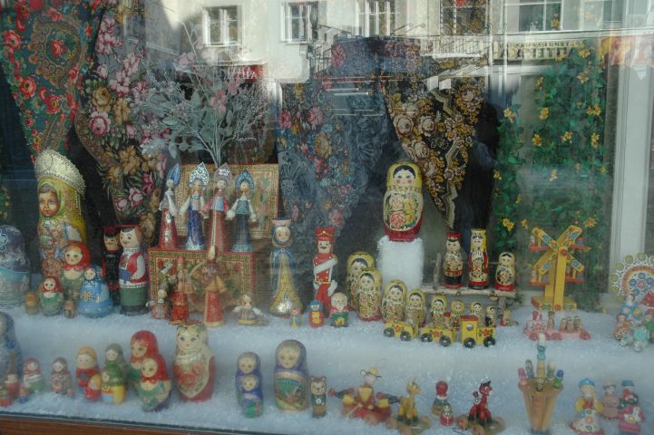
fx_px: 654
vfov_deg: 36.8
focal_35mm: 36
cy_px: 218
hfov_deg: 53.2
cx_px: 327
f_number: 5.6
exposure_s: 1/125
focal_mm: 24
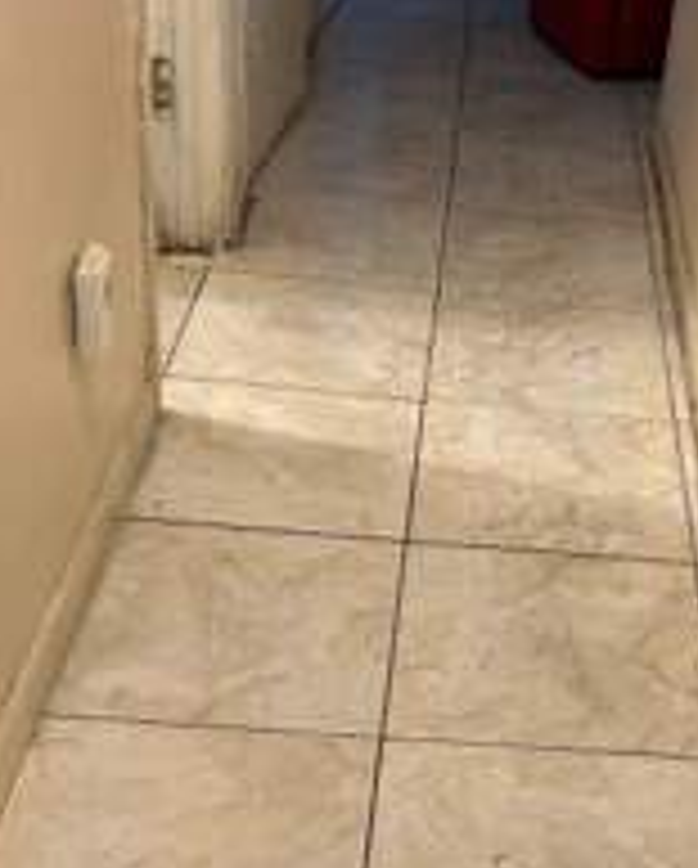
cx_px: 572
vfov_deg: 30.0
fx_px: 1623
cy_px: 472
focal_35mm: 63
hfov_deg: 23.9
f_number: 1.5
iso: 250
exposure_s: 1/60
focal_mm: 5.7
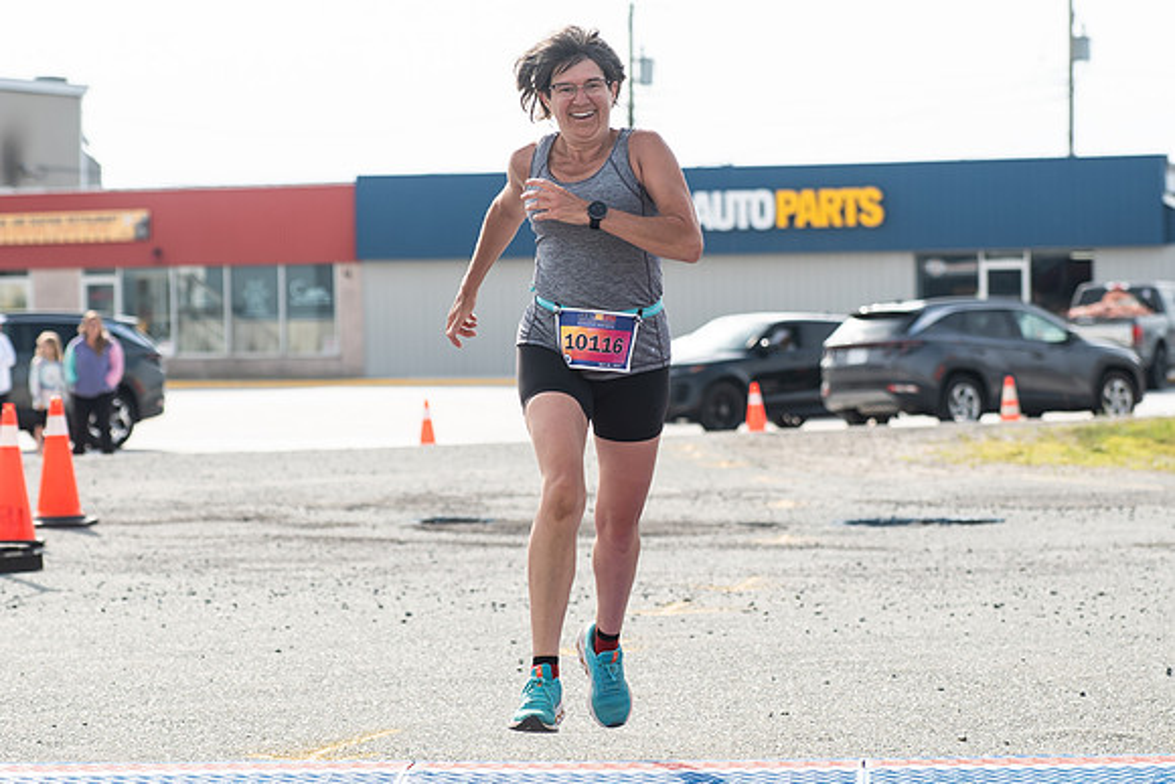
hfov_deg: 14.9
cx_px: 588
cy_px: 260
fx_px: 4498
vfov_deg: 10.0
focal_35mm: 138
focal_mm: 86
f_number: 4.5
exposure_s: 1/1600
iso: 250
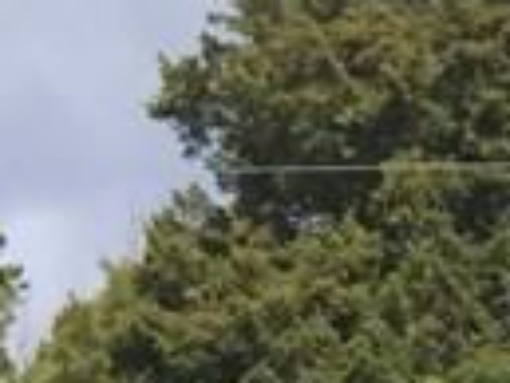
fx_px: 3392
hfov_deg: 6.9
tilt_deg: +3.1
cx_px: 1929
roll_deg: -0.4
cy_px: 1295
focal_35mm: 230
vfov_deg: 5.9
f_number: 2.2
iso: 32
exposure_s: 1/1014
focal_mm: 4.15
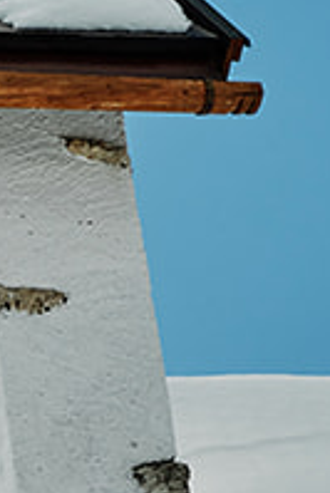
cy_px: 456
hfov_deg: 3.7
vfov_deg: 6.2
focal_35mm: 334
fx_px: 4584
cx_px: -1362
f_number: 6.4
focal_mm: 50
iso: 100
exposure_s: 1/1300
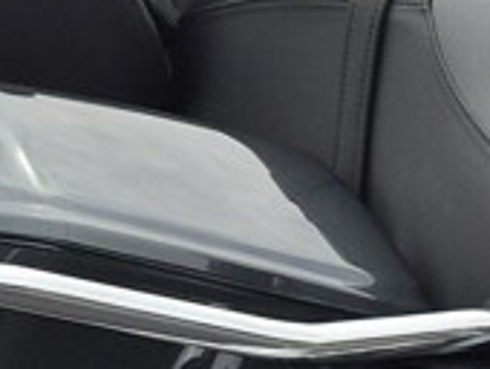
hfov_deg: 12.1
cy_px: 539
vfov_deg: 10.0
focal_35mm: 144
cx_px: 981
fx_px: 2041
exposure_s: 1/4040
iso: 80
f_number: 1.8
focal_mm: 5.4
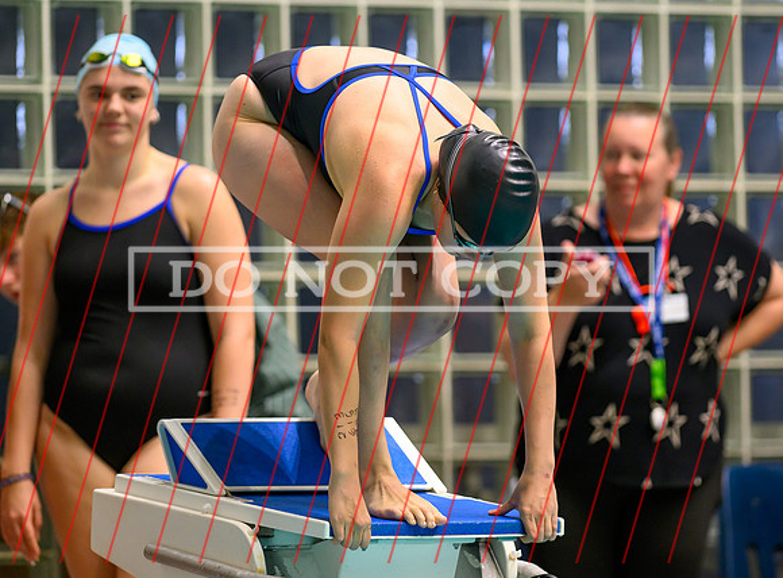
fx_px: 8618
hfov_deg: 5.2
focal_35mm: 383
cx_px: 436
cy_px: 252
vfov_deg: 3.8
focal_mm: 300
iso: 2500
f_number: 2.8
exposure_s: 1/800
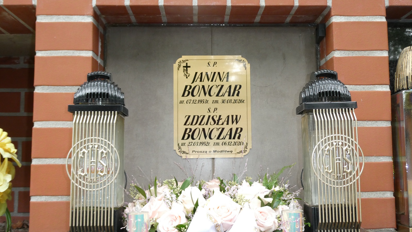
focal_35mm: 48
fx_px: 524
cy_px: 102
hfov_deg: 42.9
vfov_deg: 24.9
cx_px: 206
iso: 250
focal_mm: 7.8
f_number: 3.9
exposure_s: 1/60
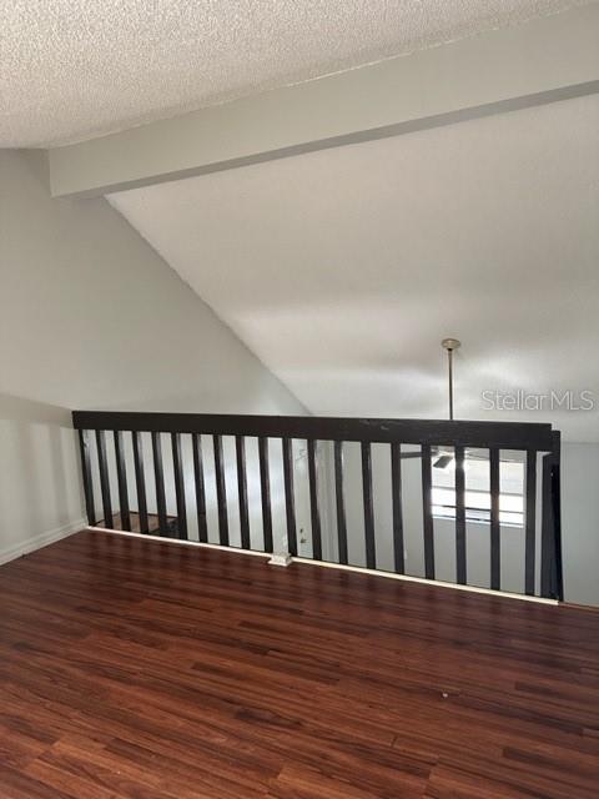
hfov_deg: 56.8
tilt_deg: -8.4
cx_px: 300
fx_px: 554
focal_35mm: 24
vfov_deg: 71.6
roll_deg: +2.4
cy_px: 400
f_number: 1.78
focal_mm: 6.86
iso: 320
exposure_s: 1/60
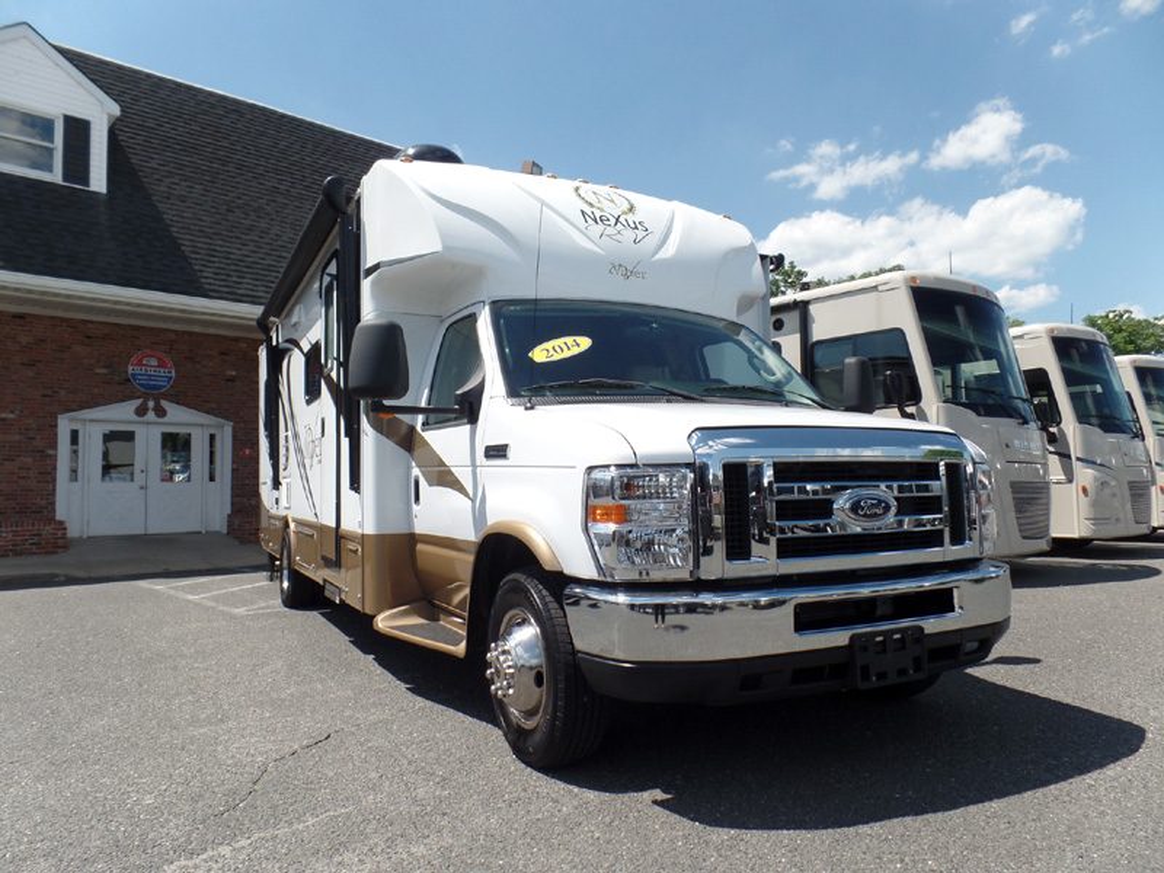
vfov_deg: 58.9
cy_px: 436
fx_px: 773
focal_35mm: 23
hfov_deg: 73.9
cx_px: 582
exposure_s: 1/1000
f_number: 3.2
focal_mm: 4.1
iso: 80
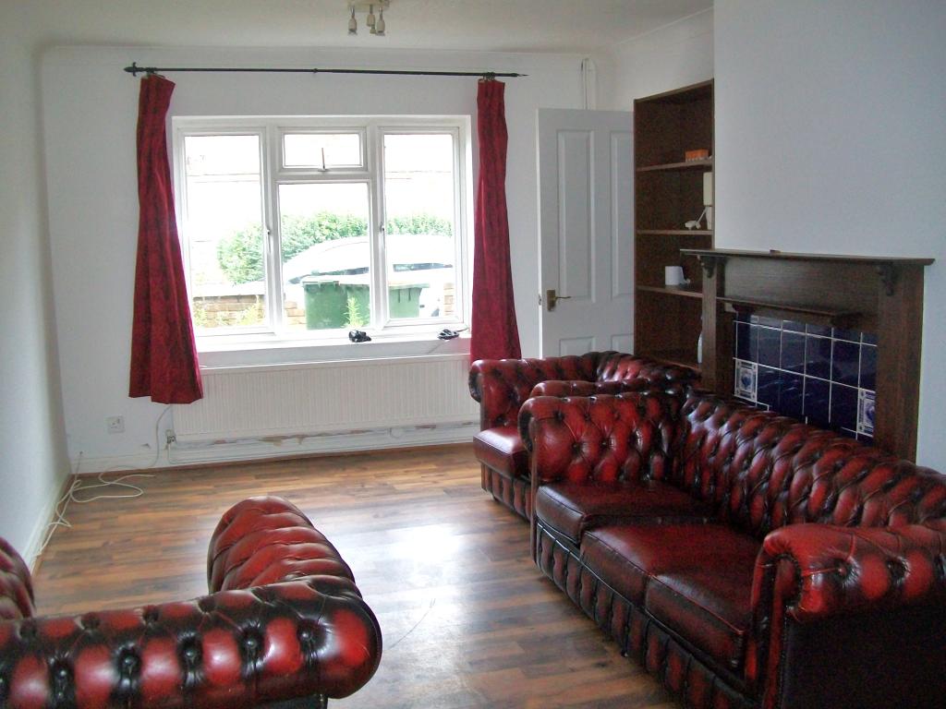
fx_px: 929
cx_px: 473
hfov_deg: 54.0
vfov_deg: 41.8
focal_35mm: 34
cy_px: 354
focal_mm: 6.1
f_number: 2.7
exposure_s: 1/80
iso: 160
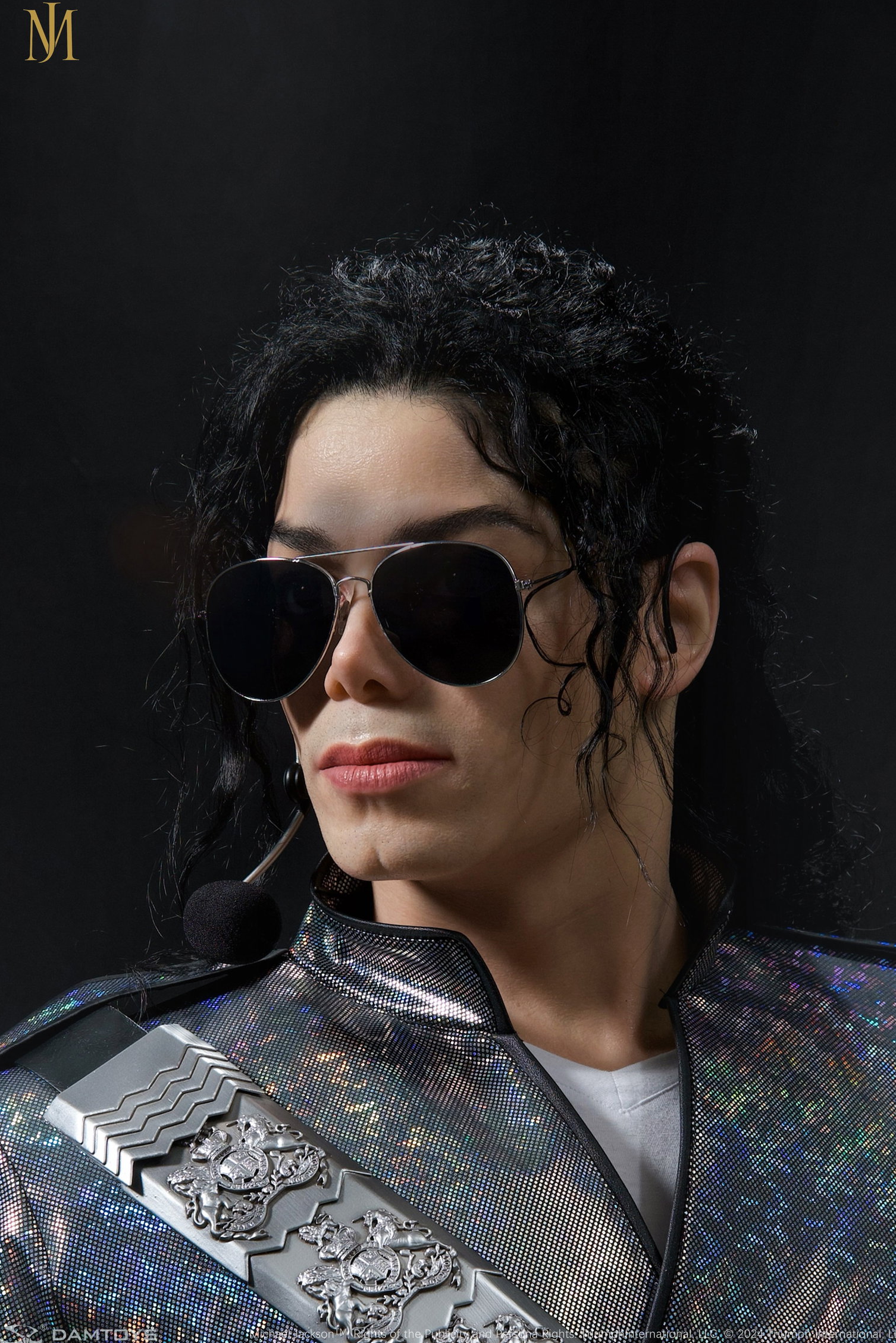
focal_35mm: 119
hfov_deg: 11.5
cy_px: 659
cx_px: 451
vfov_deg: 17.2
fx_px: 4442
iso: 500
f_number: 9
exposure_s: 1/5
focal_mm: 75
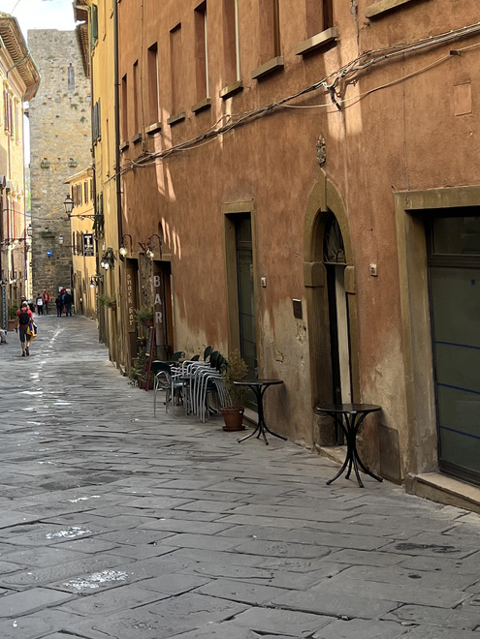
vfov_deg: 30.1
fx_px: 1165
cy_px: 141
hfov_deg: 22.8
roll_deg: +1.6
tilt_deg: +4.3
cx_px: 70
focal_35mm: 63
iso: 50
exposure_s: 1/547
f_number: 1.5
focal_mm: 5.7
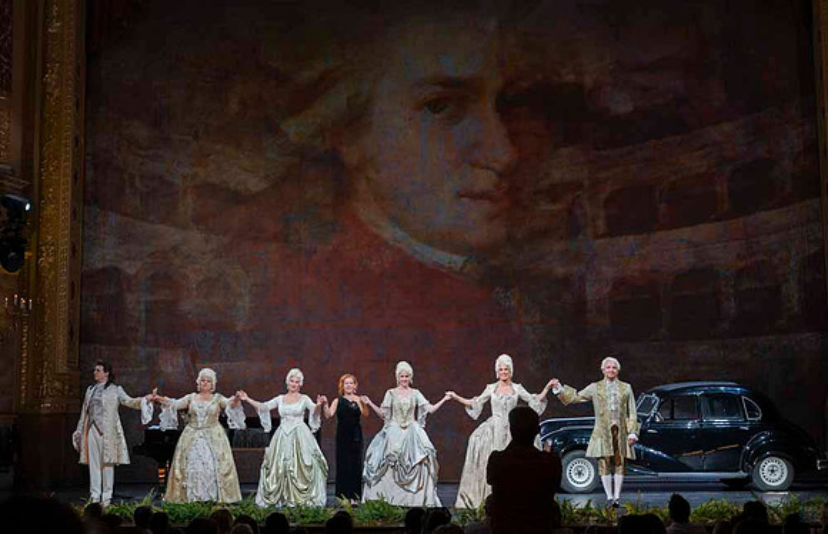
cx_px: 391
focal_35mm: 51
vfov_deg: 25.8
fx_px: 1165
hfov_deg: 39.1
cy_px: 291
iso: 450
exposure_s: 1/100
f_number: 4
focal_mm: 48
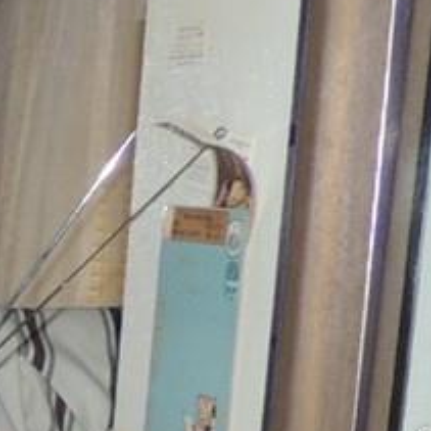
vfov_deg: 10.8
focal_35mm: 161
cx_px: -1025
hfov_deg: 8.4
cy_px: 441
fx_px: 2268
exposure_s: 1/30
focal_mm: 4.3
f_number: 3
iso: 200
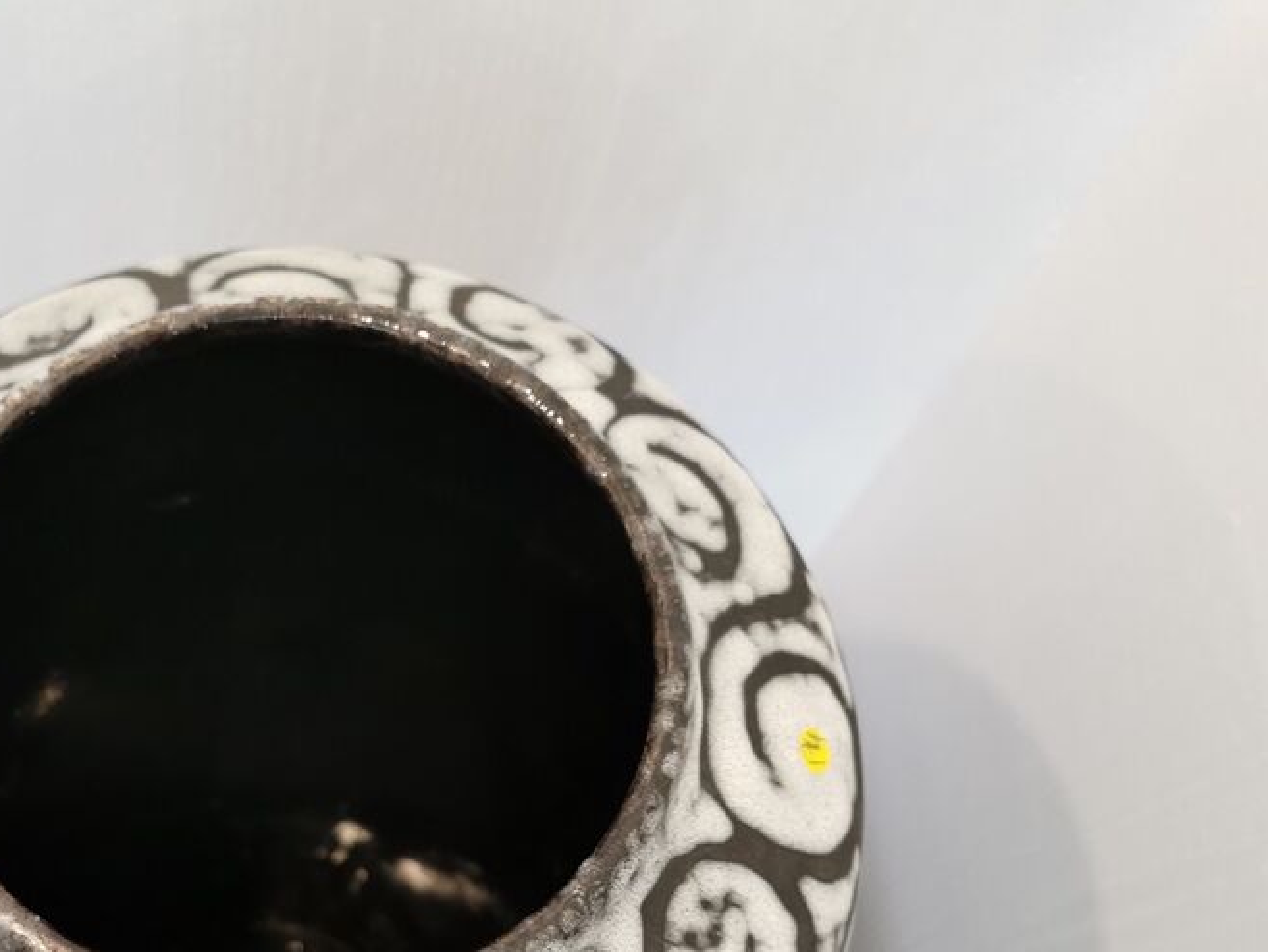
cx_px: 285
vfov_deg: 33.5
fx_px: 1539
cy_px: 736
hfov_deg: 43.1
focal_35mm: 42
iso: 200
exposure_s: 1/50
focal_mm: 5.58
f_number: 1.8
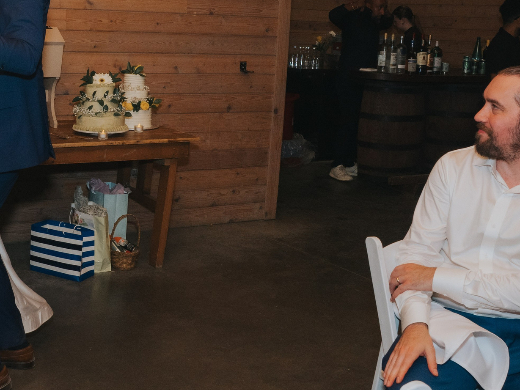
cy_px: 126
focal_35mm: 50
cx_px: 38
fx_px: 751
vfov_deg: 28.9
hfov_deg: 35.6
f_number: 5.6
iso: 200
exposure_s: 1/160
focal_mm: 12
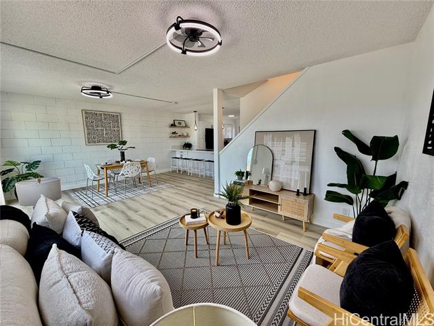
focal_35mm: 14
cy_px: 163
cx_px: 217
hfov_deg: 102.1
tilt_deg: -7.8
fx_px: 176
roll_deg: +0.0
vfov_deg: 85.7
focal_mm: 2.22
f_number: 2.2
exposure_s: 1/120
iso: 50
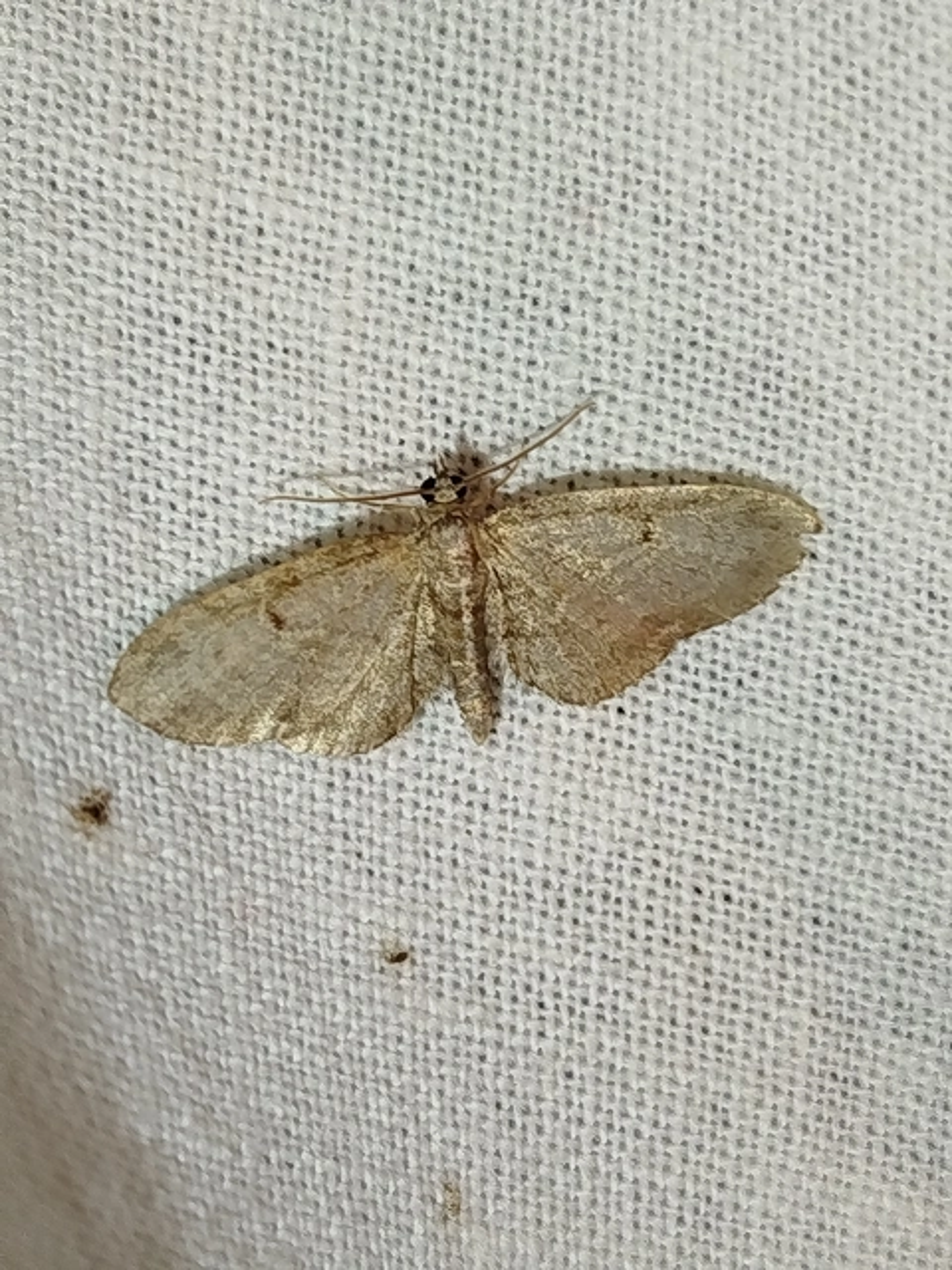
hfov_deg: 18.2
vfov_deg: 24.1
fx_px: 2970
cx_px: 476
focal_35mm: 81
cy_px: 635
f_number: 1.7
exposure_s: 1/100
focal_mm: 5.31
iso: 100
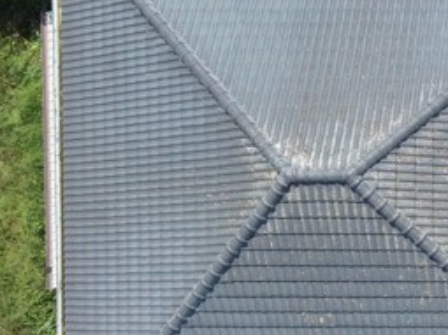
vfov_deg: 15.8
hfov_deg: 18.3
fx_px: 1203
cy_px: 267
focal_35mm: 93
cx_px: 705
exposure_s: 1/40
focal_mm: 8.67
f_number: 1.8
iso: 150
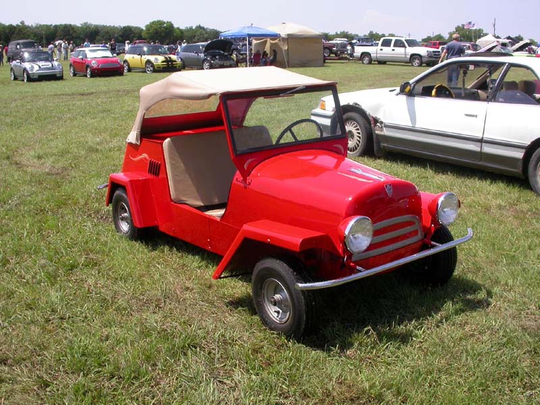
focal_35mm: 38
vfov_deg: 37.7
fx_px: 593
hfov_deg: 49.0
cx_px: 270
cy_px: 202
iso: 100
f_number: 6.7
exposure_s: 1/281
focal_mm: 7.85
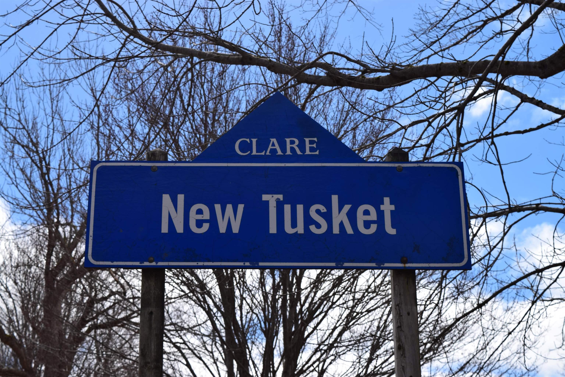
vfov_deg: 21.6
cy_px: 188
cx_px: 282
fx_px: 989
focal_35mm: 63
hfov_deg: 31.9
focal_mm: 42
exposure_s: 1/250
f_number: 10
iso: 100
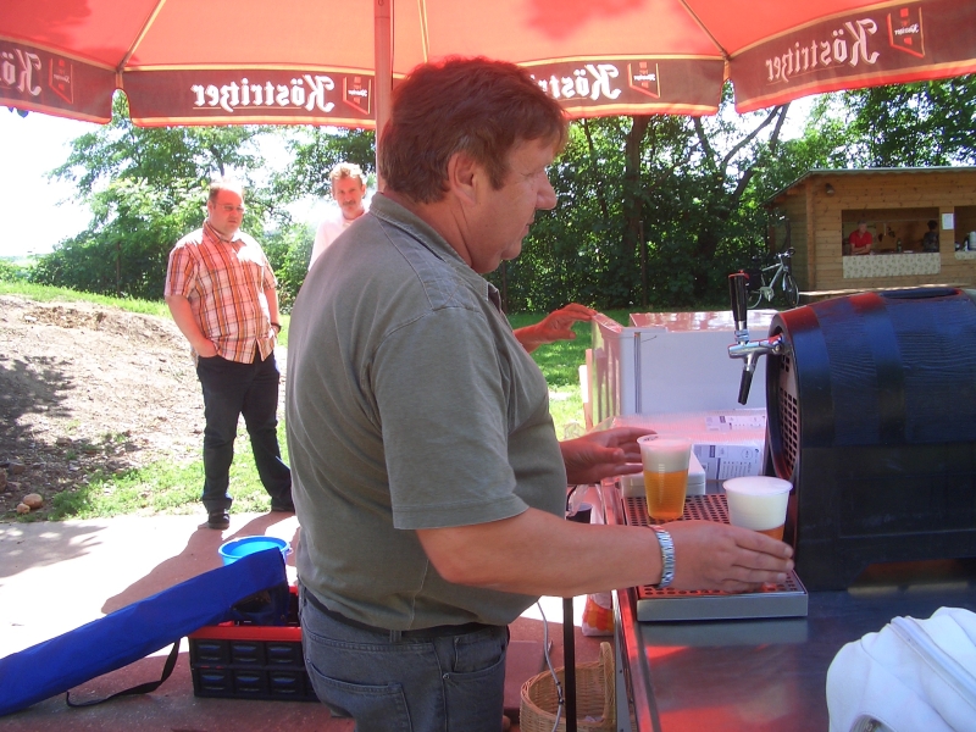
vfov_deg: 40.7
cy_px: 366
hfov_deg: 52.6
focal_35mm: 35
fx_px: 987
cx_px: 488
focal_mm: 5.8
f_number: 4.3
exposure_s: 1/100
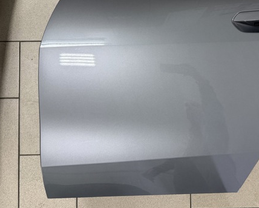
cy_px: 65
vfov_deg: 41.6
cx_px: 181
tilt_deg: -87.1
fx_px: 268
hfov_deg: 50.2
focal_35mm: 35
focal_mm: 6.76
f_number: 1.78
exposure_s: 1/50
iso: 320
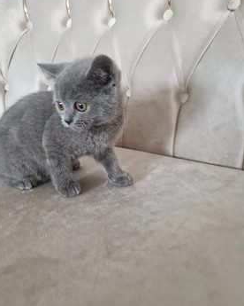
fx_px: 235
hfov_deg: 54.9
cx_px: 113
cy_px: 166
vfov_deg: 65.9
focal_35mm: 26
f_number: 1.8
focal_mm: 5.4
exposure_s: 1/50
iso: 640
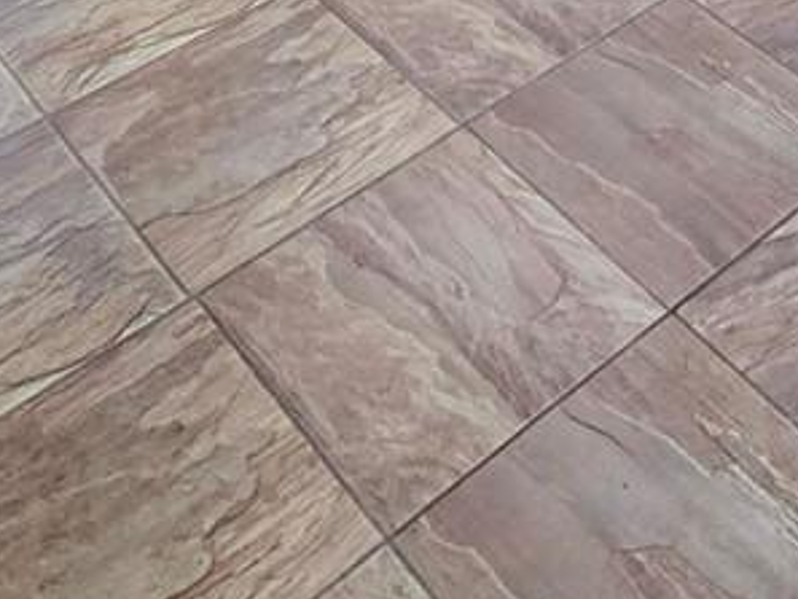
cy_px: -940
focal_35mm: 70
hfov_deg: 27.3
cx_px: 623
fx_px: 1614
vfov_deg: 13.4
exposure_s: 1/120
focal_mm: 2.2
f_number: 1.9
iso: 160
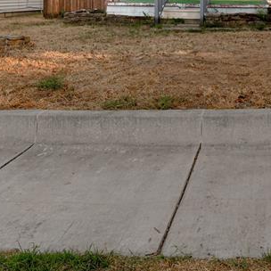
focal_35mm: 40
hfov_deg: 37.9
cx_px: 263
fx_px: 354
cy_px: 3
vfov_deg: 37.6
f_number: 8
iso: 250
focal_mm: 14
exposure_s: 1/160
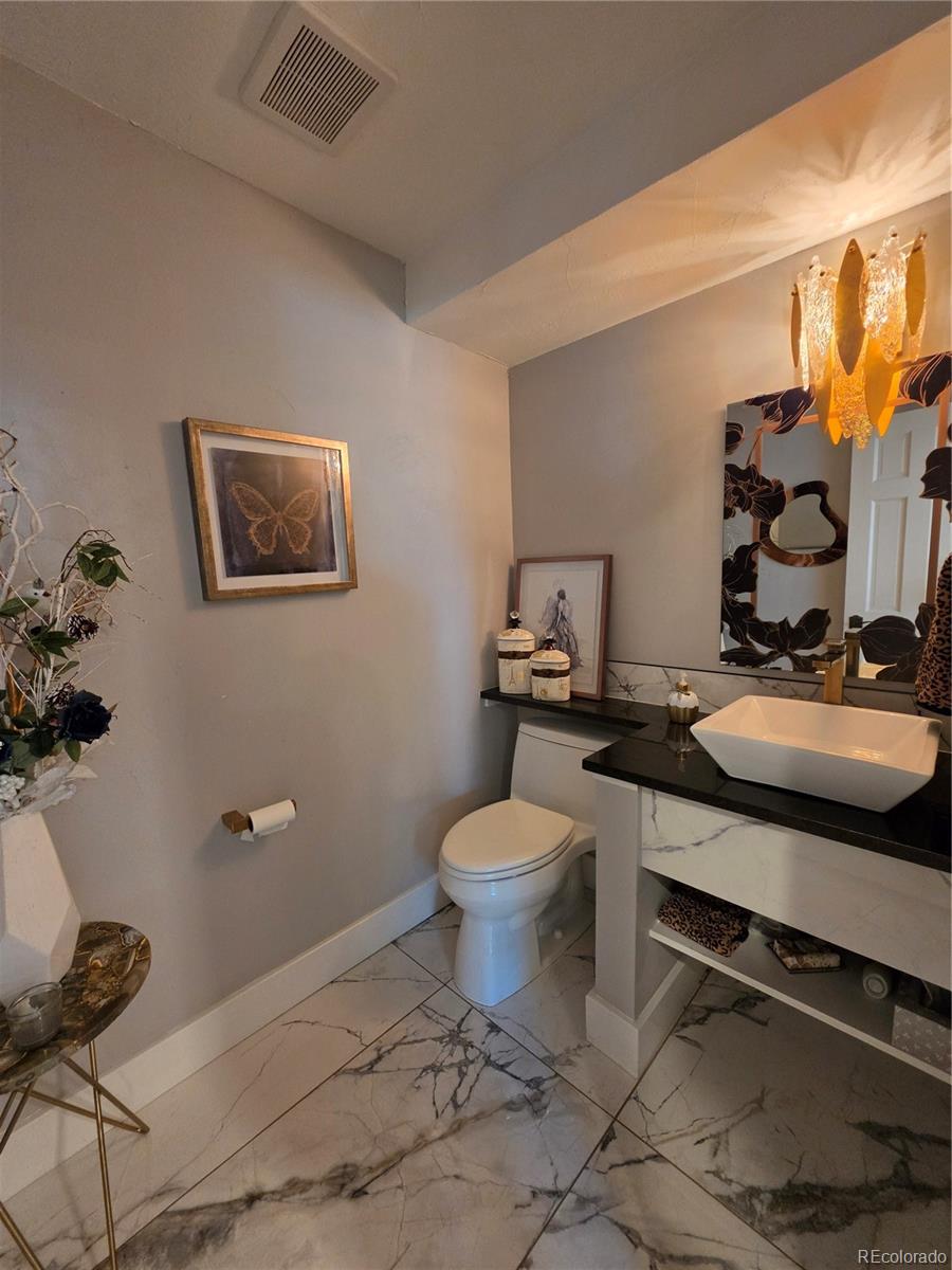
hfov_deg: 89.9
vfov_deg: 106.2
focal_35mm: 13
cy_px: 635
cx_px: 476
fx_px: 477
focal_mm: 2.2
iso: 250
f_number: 1.9
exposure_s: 1/60
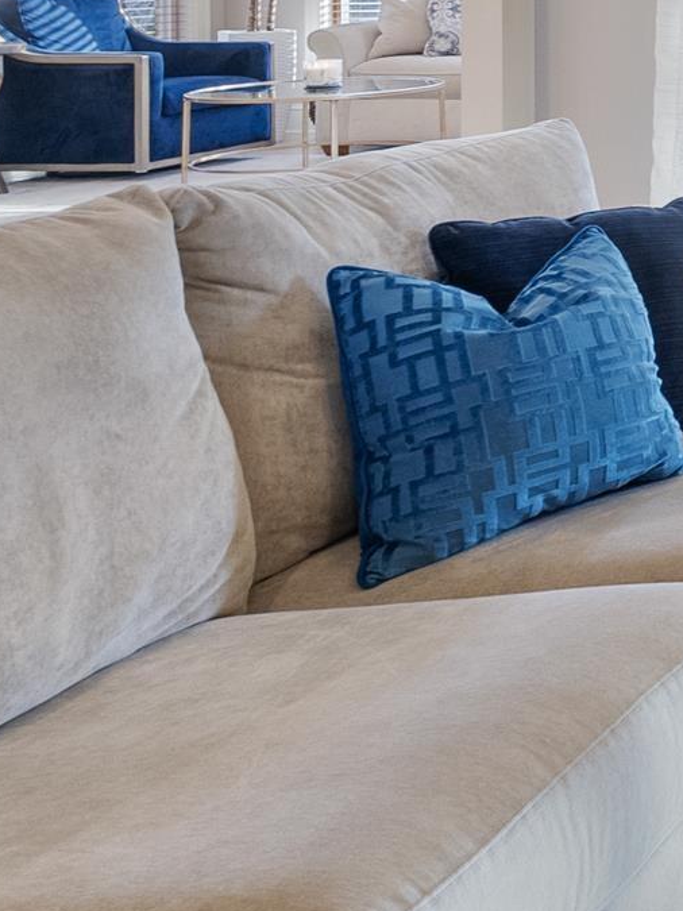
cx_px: 1497
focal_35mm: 57
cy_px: -72
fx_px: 1500
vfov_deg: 30.5
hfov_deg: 16.5
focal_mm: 16
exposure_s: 1/4
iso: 640
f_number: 9
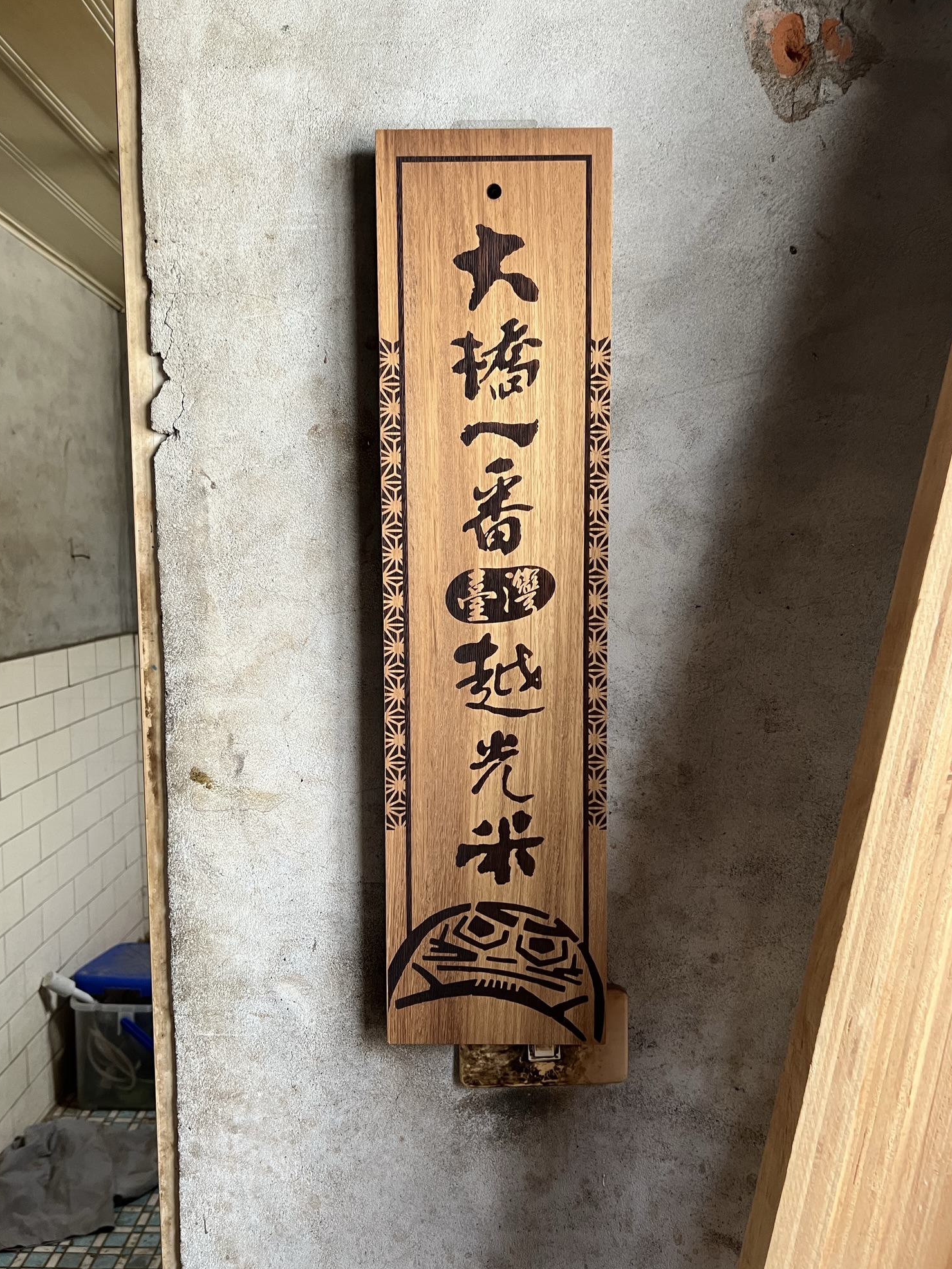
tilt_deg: -6.0
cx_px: 486
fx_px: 990
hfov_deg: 51.4
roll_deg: +0.9
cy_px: 656
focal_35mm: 27
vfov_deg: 65.3
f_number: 1.5
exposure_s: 1/63
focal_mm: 5.7
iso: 125
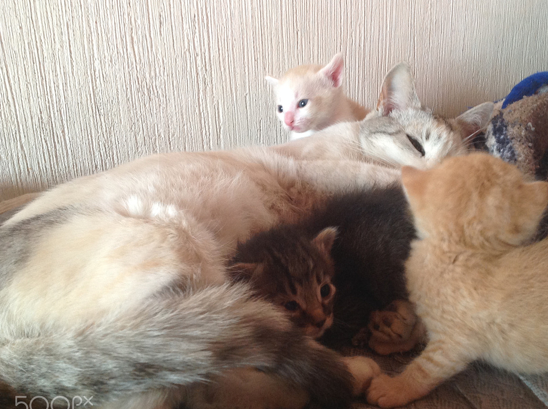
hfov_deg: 43.7
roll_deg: +1.4
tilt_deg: -18.6
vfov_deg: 33.5
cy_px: 210
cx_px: 325
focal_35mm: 43
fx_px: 680
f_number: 2.4
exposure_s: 1/15
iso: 100
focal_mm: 4.28
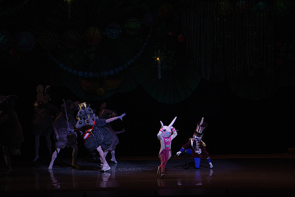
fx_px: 1492
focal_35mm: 182
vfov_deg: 7.5
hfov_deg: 11.3
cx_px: 148
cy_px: 98
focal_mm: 182
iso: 5000
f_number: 10
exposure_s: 1/320
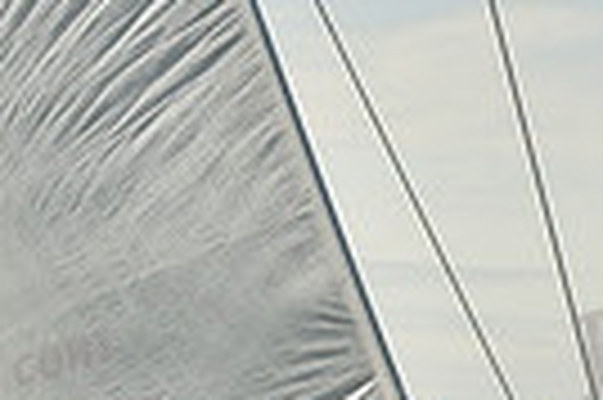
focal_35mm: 503
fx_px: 8415
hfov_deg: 4.1
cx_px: 346
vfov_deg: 2.7
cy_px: 582
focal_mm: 116
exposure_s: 1/800
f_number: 10
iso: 250
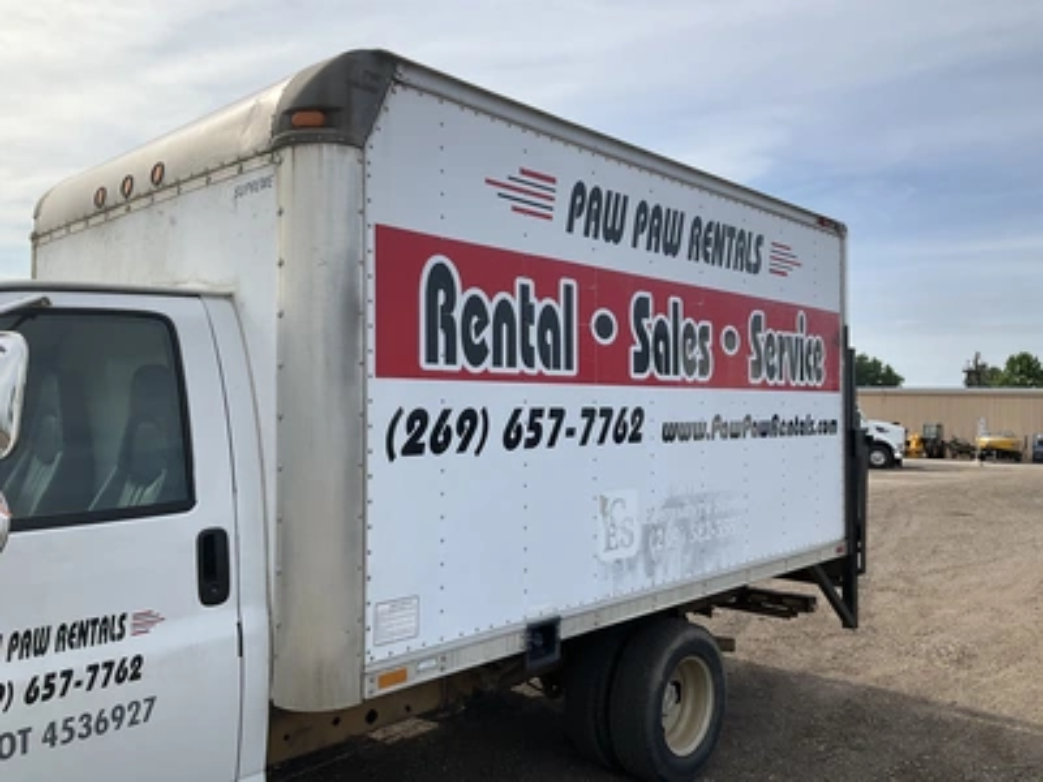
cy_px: 391
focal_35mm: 29
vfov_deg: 48.2
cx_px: 522
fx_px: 874
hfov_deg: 61.7
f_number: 1.8
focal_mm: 3
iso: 25
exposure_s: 1/1730
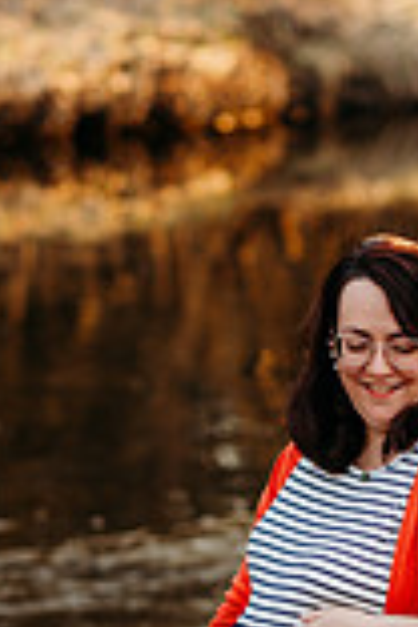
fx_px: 4267
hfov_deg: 5.6
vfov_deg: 8.4
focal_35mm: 245
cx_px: 354
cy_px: 579
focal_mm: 85
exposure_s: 1/200
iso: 125
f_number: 2.8
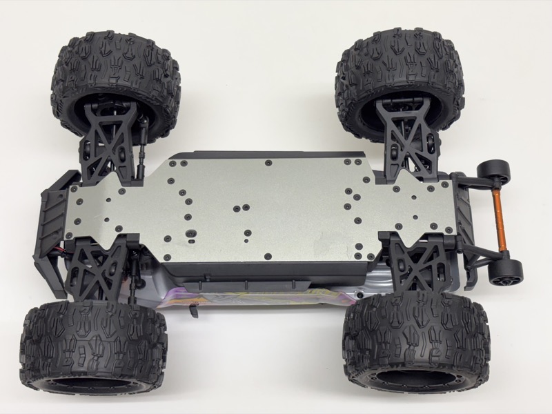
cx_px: 276
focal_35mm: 52
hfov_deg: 36.8
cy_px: 207
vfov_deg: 28.0
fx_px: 829
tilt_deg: -66.3
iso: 40
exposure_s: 1/100
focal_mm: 5.96
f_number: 1.6
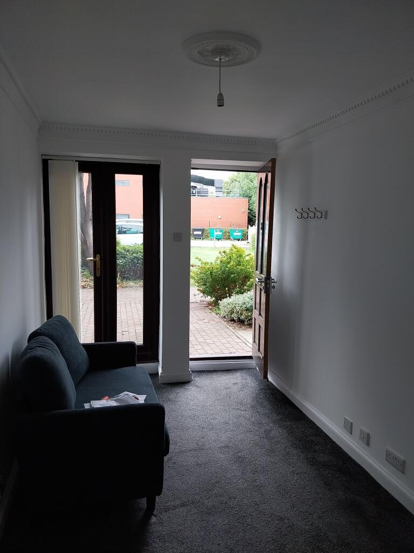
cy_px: 276
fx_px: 415
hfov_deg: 53.1
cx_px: 207
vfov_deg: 67.3
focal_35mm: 26
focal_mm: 4
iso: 50
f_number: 1.8
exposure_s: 1/100
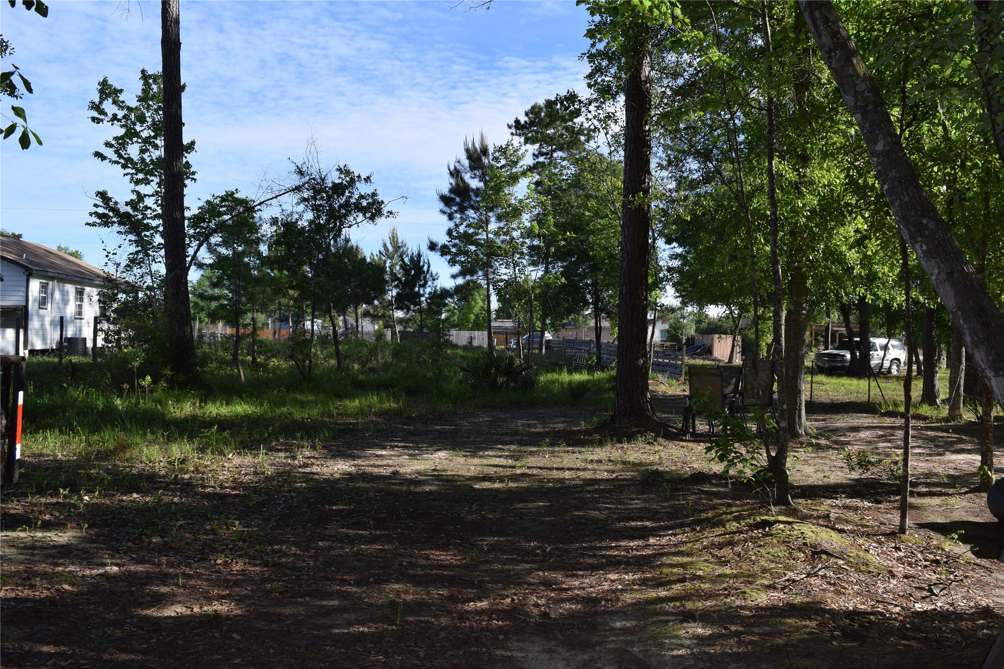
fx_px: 753
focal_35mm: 27
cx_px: 502
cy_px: 334
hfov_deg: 67.4
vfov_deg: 47.9
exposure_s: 1/200
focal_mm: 18
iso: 100
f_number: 7.1
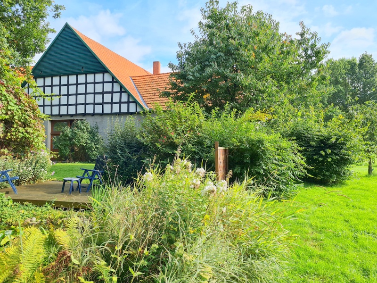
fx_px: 283
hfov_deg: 67.3
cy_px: 142
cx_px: 188
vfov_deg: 53.1
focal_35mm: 26
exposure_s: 1/1492
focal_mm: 5.4
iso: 50
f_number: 1.8
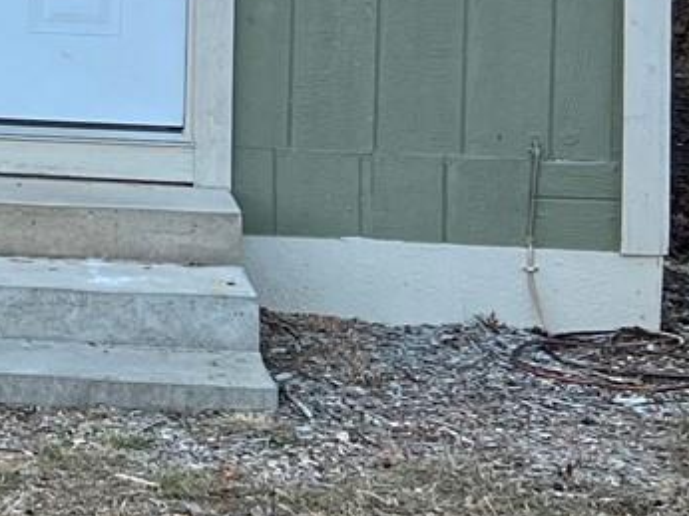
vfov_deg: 9.4
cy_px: -189
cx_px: -870
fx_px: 3063
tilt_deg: -2.9
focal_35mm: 154
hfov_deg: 11.1
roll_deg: -0.6
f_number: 1.5
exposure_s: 1/497
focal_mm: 5.7
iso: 50
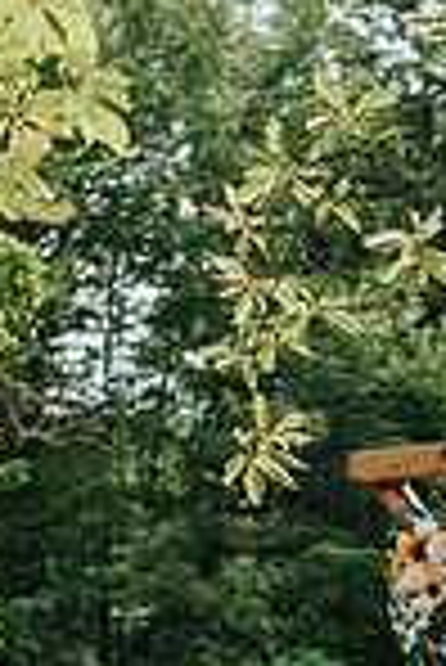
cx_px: 284
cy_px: 927
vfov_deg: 12.9
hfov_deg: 9.0
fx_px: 2818
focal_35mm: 152
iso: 100
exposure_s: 1/800
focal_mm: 50
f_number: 2.8
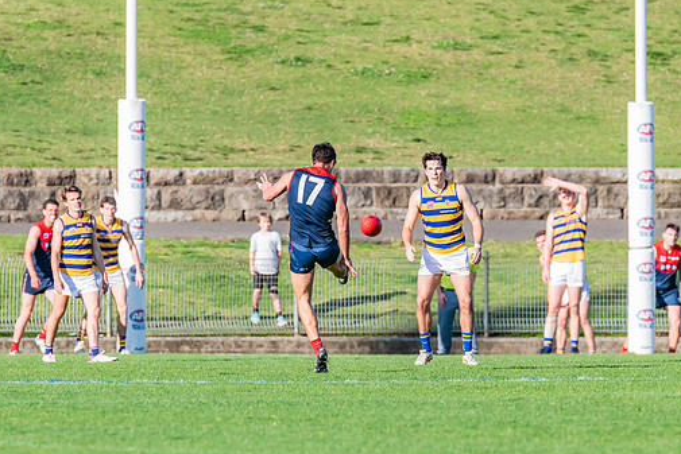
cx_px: 326
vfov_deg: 2.1
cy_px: 143
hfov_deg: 3.2
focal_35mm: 647
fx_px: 12242
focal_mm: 420
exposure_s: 1/1600
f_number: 7.1
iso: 800
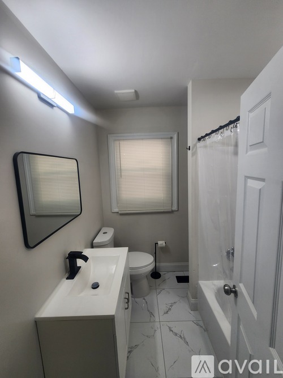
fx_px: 142
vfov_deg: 106.2
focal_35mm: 13
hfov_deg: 89.9
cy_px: 189
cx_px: 142
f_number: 2.2
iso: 100
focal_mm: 2.2
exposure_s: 1/120
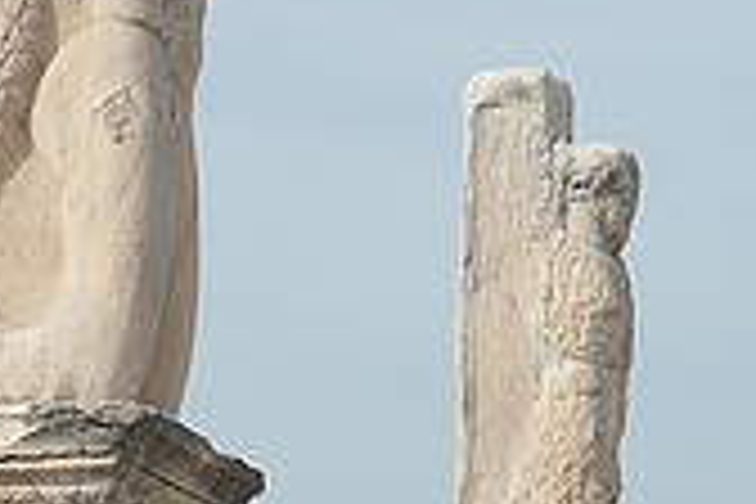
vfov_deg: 7.2
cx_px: 297
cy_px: 443
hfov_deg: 10.8
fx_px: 3990
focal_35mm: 190
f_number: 3.8
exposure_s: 1/2000
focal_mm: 13.4
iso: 200
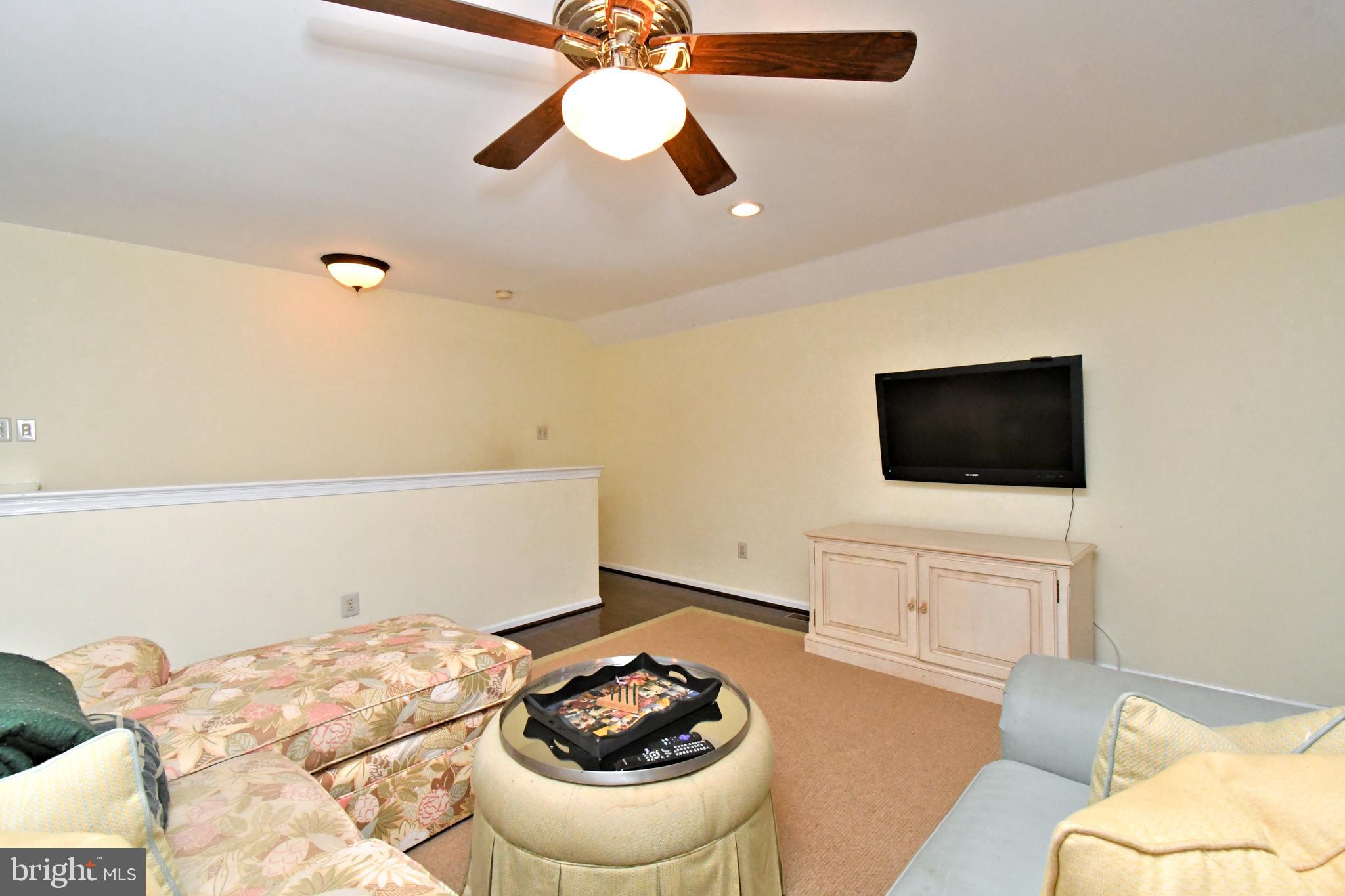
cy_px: 448
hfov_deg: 100.4
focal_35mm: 15
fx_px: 560
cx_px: 672
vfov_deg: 77.3
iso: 4000
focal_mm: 10
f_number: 10
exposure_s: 1/250
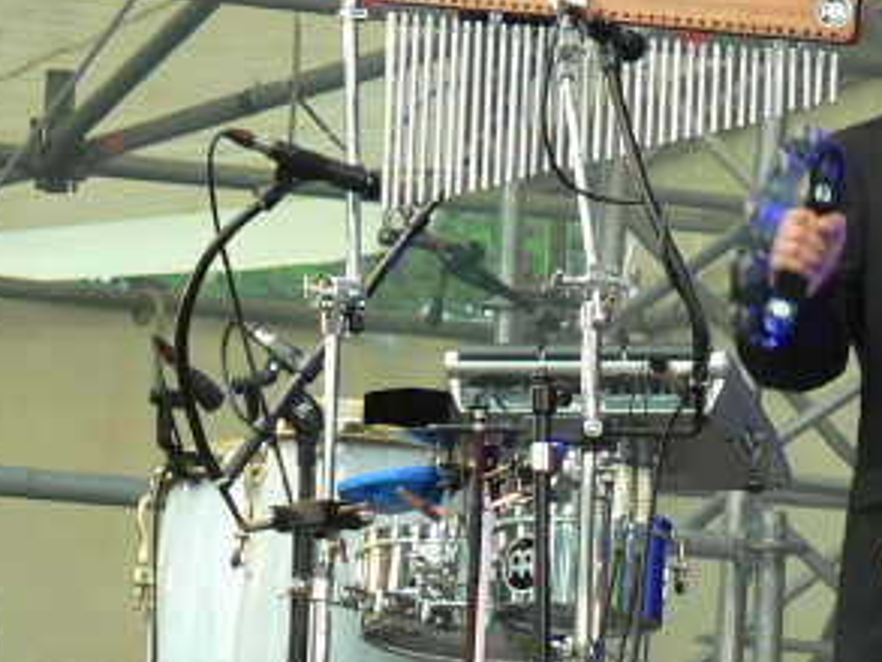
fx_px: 7469
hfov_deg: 6.7
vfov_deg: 5.1
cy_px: 421
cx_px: 882
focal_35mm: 293
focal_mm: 24.6
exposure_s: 1/80
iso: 64
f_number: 3.2
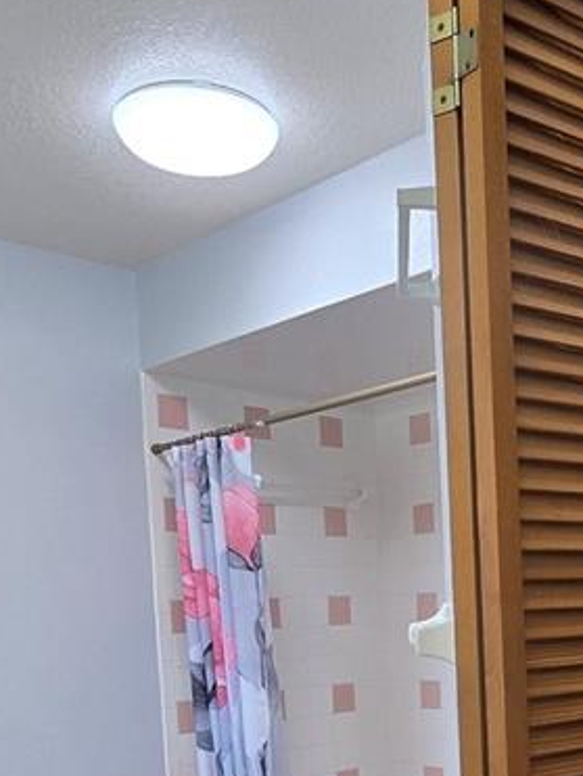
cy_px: 690
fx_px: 942
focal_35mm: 42
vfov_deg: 41.4
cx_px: 481
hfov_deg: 33.2
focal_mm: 2.2
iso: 80
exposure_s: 1/60
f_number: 2.2
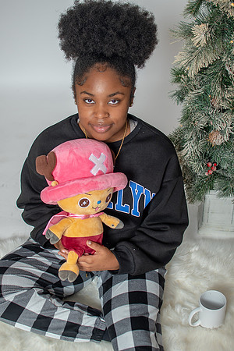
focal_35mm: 52
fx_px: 507
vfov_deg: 38.2
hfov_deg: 26.0
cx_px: 117
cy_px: 176
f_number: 3.2
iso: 100
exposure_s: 1/250
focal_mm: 35
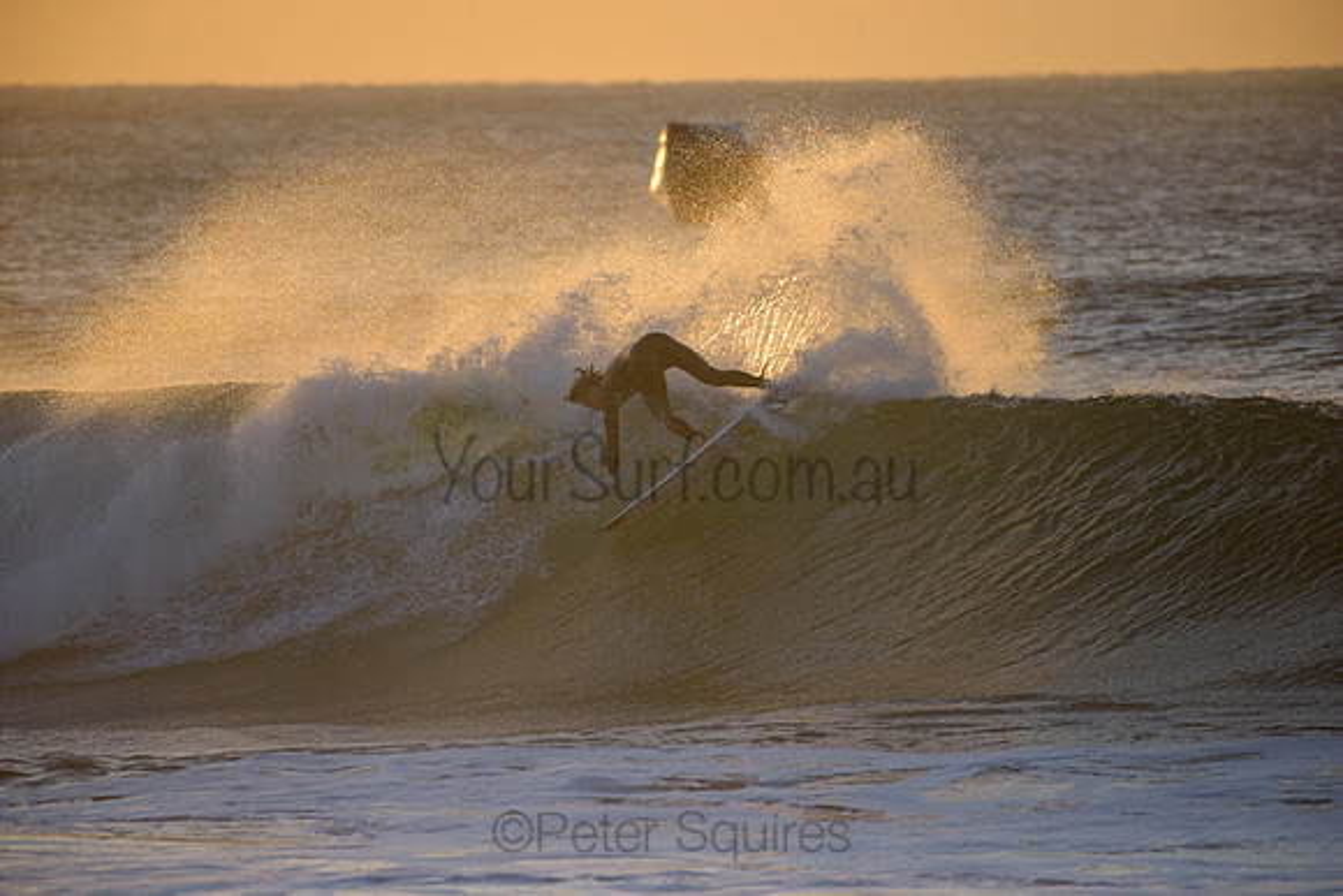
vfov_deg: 2.8
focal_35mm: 500
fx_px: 18656
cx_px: 672
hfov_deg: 4.1
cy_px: 448
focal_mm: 500
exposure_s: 1/2500
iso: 900
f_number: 5.6
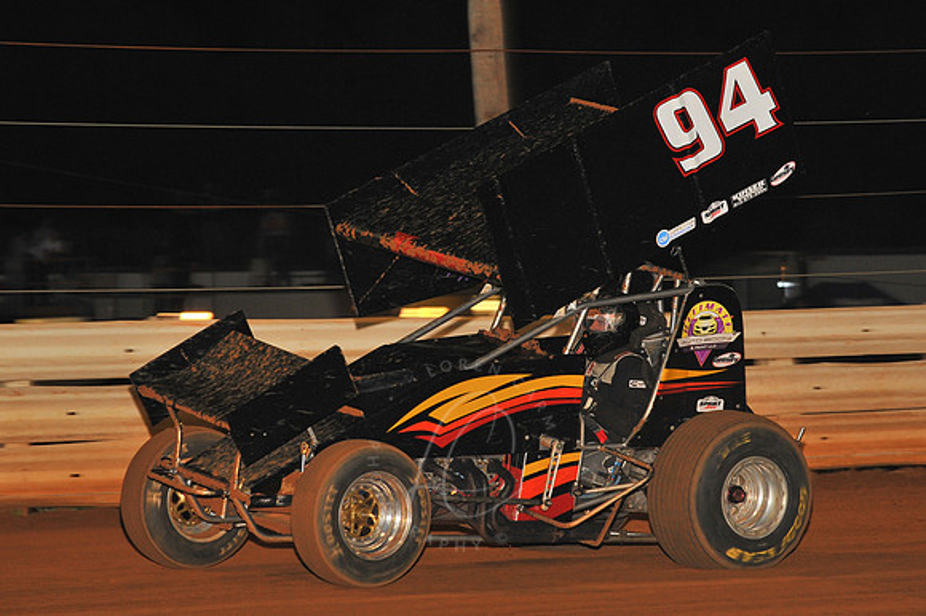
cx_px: 463
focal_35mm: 155
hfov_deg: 13.3
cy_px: 308
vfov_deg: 8.8
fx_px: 3985
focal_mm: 155
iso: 1000
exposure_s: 1/320
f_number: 6.3
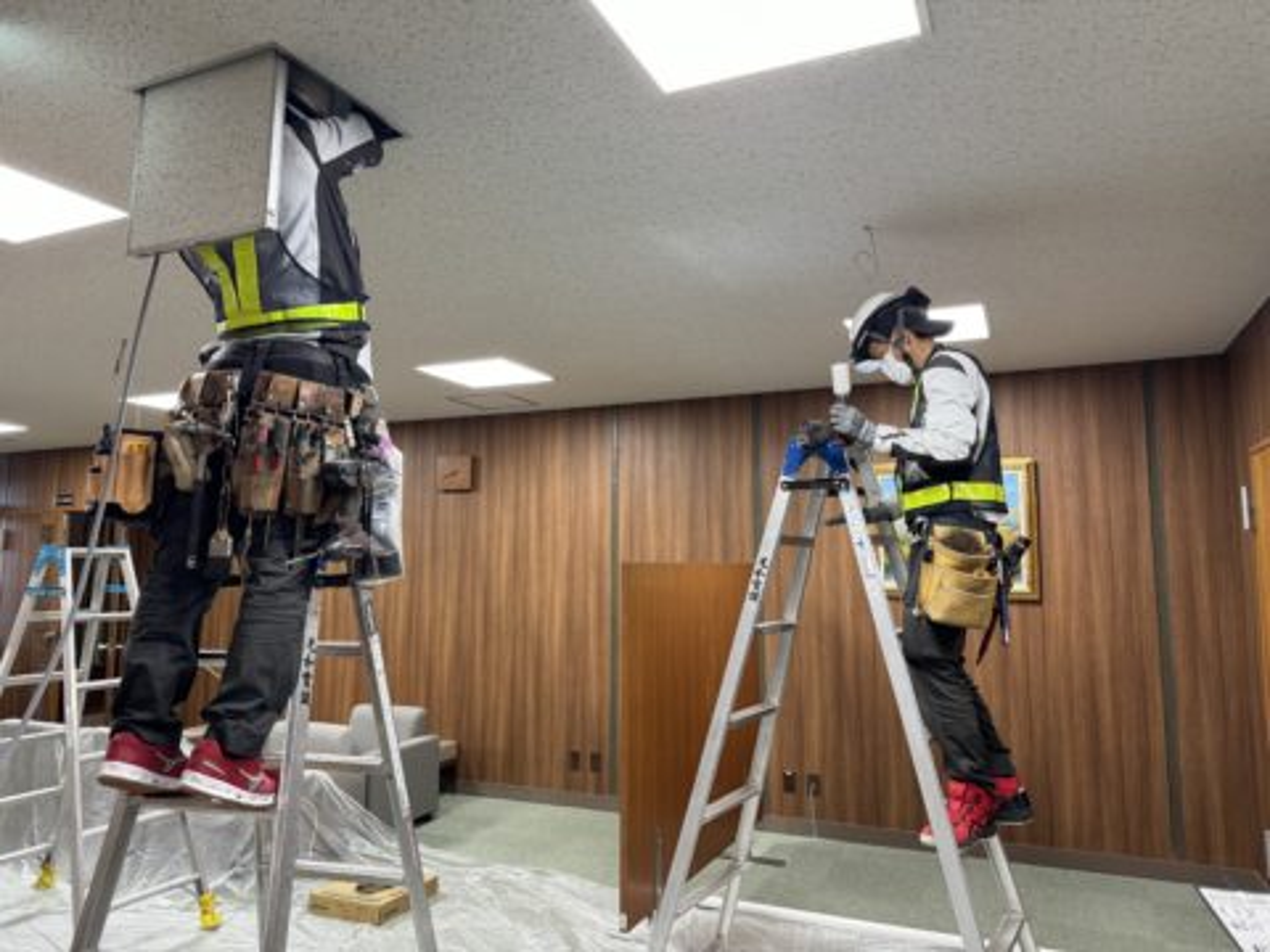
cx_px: 635
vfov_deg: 56.8
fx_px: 881
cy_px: 476
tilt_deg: +5.7
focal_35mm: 24
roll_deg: +0.8
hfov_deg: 71.6
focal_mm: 6.86
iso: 200
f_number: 1.78
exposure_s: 1/84
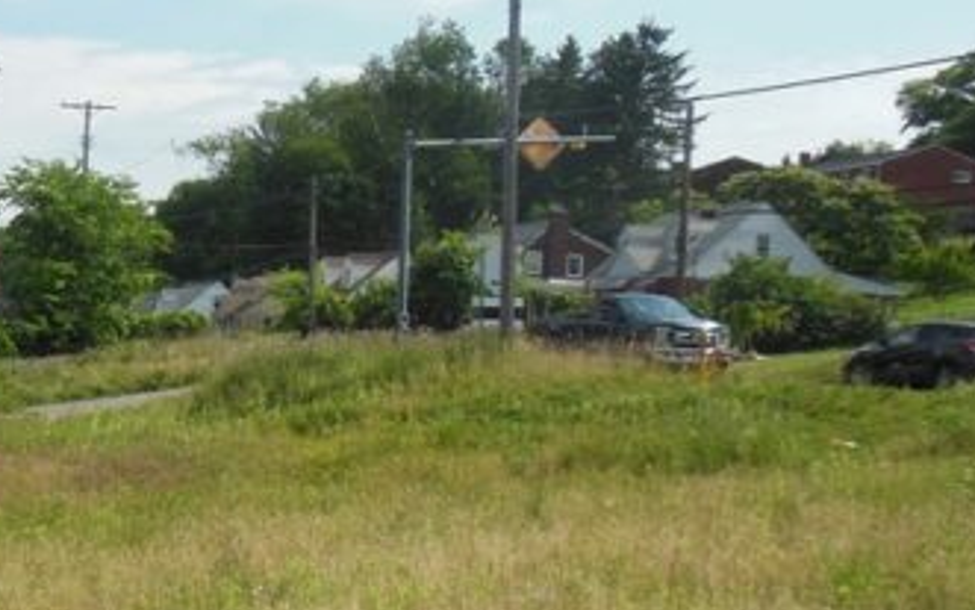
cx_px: -91
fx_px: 1701
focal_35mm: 64
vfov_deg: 20.3
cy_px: 339
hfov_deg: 29.0
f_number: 3.2
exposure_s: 1/1500
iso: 125
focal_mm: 4.5
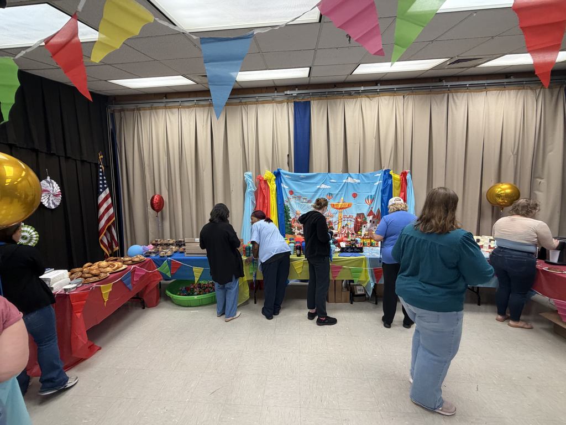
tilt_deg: -4.1
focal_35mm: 14
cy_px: 212
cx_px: 283
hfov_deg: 102.1
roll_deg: +1.0
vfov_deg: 85.7
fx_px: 229
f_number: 2.2
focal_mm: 2.22
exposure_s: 1/120
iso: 200
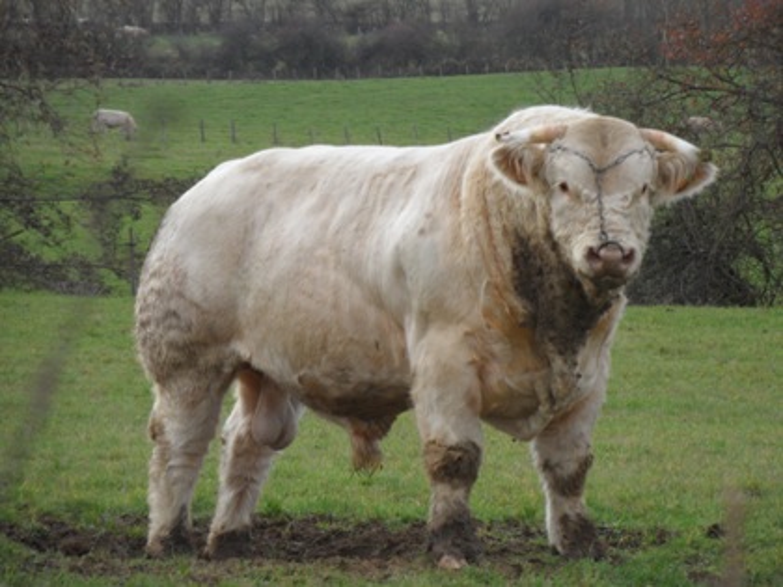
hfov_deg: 6.0
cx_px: 392
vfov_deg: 4.5
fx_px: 7464
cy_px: 294
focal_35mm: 330
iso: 100
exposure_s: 1/90
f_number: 5.6
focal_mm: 53.3
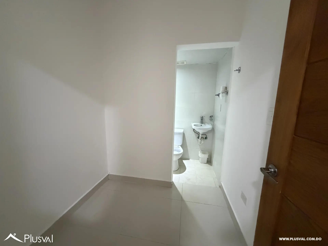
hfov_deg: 102.1
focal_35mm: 14
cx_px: 164
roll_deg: -0.5
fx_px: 133
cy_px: 123
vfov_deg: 85.7
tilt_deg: -9.8
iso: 1000
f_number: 2.2
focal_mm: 2.22
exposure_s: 1/60
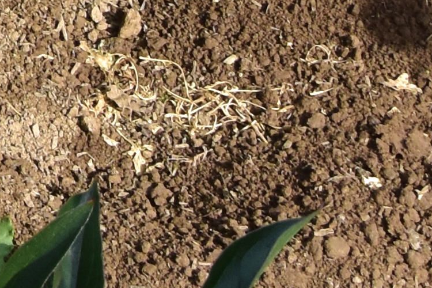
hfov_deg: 8.6
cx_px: -658
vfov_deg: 5.9
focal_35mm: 216
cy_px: -554
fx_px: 2592
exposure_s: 1/500
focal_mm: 18
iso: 400
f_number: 11
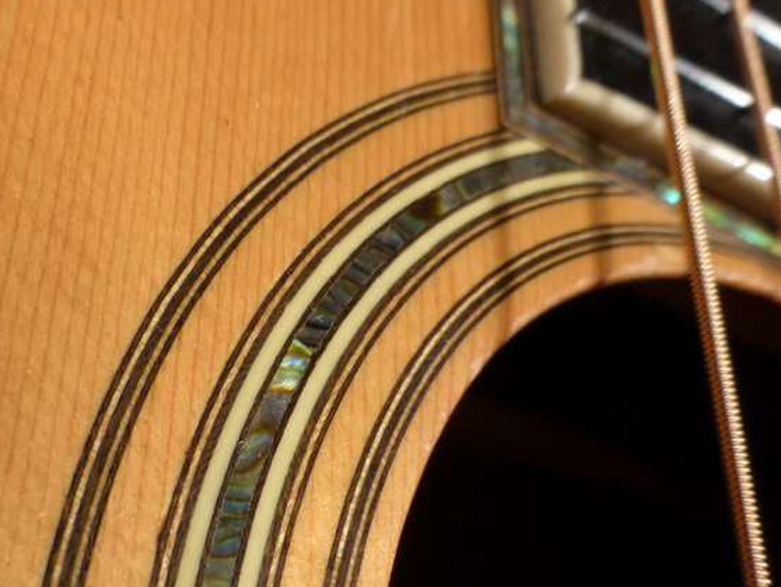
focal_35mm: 43
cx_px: 277
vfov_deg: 32.9
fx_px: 971
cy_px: 443
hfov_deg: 43.4
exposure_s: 1/100
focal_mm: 4.3
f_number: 3.3
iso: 100
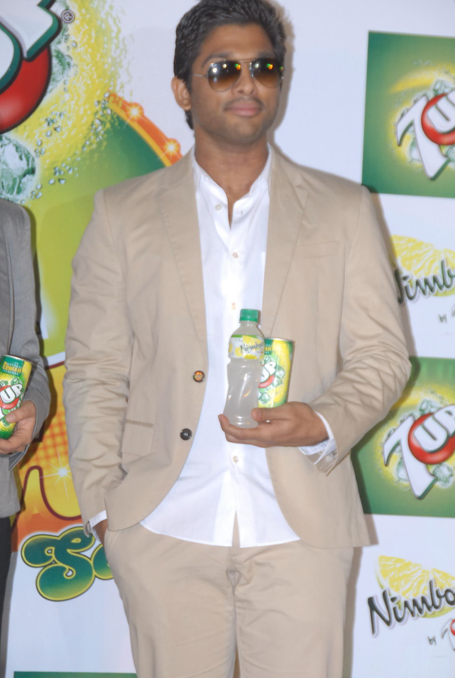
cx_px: 235
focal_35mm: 173
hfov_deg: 8.0
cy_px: 345
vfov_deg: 11.9
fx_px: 3256
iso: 500
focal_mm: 105
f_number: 6.3
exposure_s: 1/100
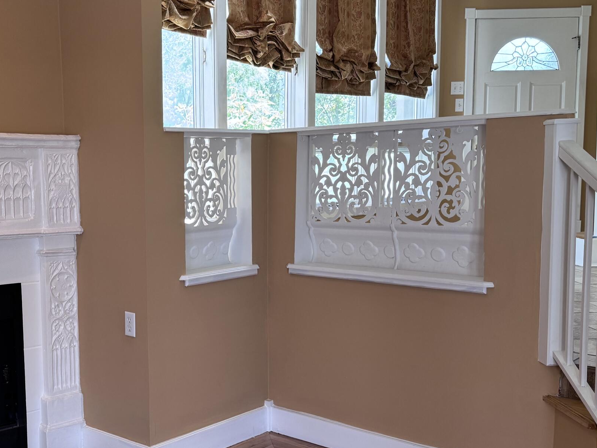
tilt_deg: -8.6
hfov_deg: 41.5
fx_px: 776
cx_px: 194
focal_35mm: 45
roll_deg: +0.5
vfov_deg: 32.1
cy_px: 270
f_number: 1.78
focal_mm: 6.76
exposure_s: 1/120
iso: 160
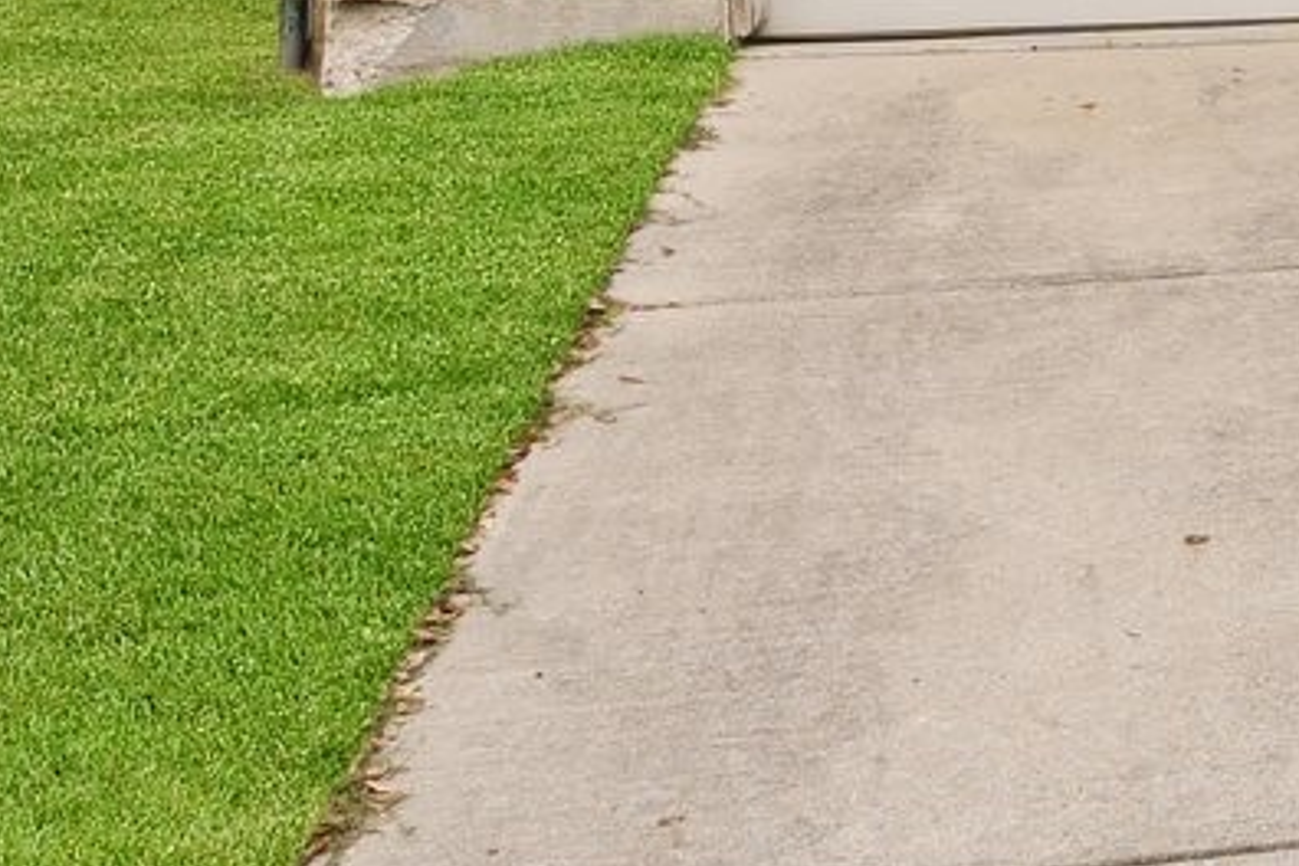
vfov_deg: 14.1
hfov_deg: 16.2
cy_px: -267
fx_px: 3355
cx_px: 2690
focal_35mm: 93
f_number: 9
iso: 200
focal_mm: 18
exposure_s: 1/25
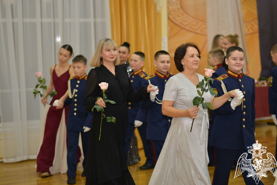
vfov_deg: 15.2
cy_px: 90
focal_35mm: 90
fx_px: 693
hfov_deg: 22.6
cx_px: 137
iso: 640
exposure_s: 1/160
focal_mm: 85
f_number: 2
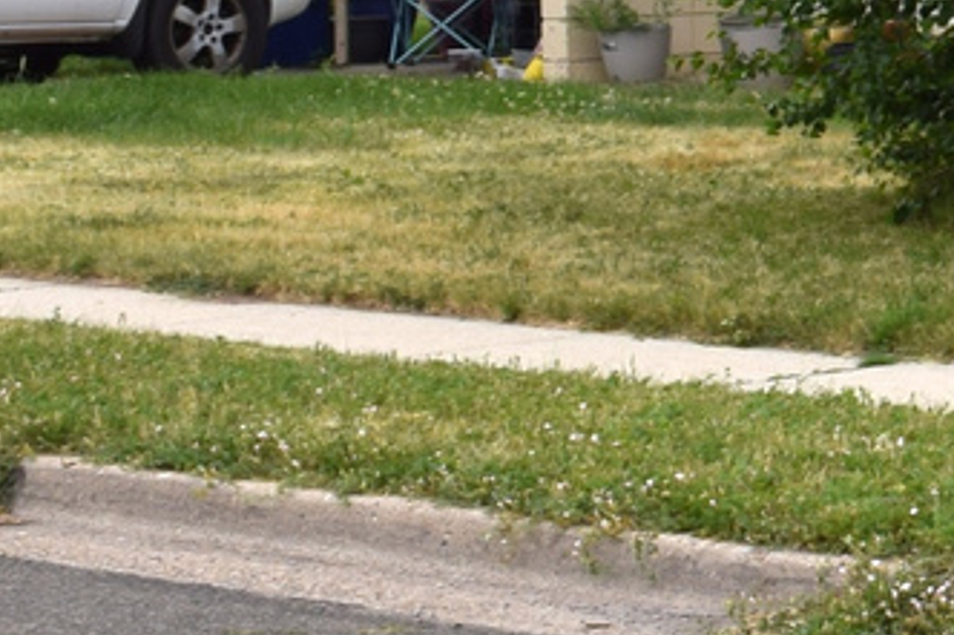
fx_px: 5644
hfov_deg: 8.7
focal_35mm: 213
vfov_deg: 6.4
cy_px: -338
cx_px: 2310
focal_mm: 23
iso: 100
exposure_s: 1/200
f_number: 9
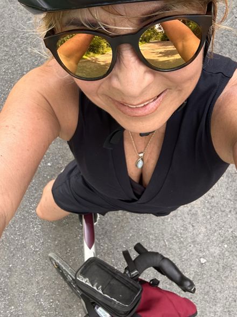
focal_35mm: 30
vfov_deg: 60.0
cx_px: 118
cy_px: 158
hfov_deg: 46.8
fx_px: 274
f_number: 1.9
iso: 25
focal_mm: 2.69
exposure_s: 1/121
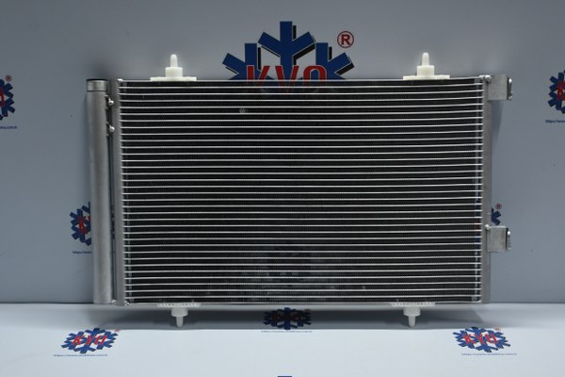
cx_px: 282
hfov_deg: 45.0
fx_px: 683
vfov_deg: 30.8
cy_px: 188
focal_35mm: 44
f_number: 4.8
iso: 400
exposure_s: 1/50
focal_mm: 29
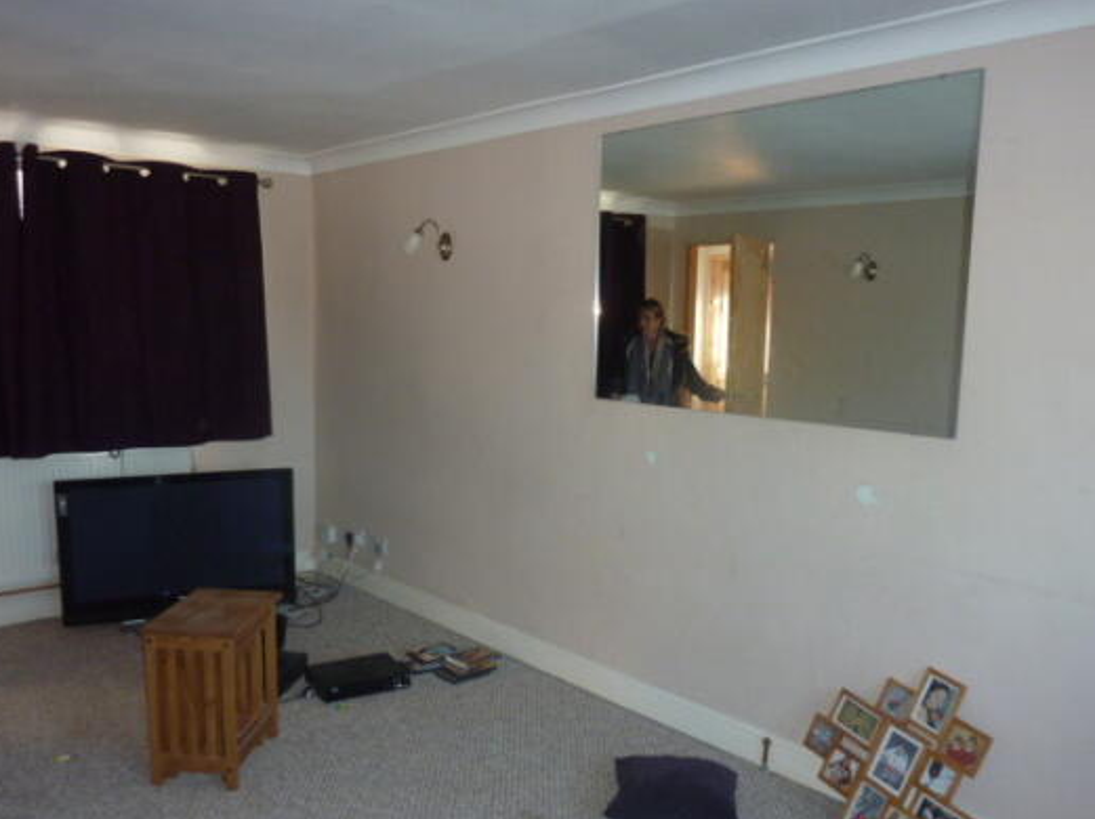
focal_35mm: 28
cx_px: 531
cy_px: 440
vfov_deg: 49.6
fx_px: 885
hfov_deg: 63.5
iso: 200
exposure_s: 1/30
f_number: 3.3
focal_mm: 4.1
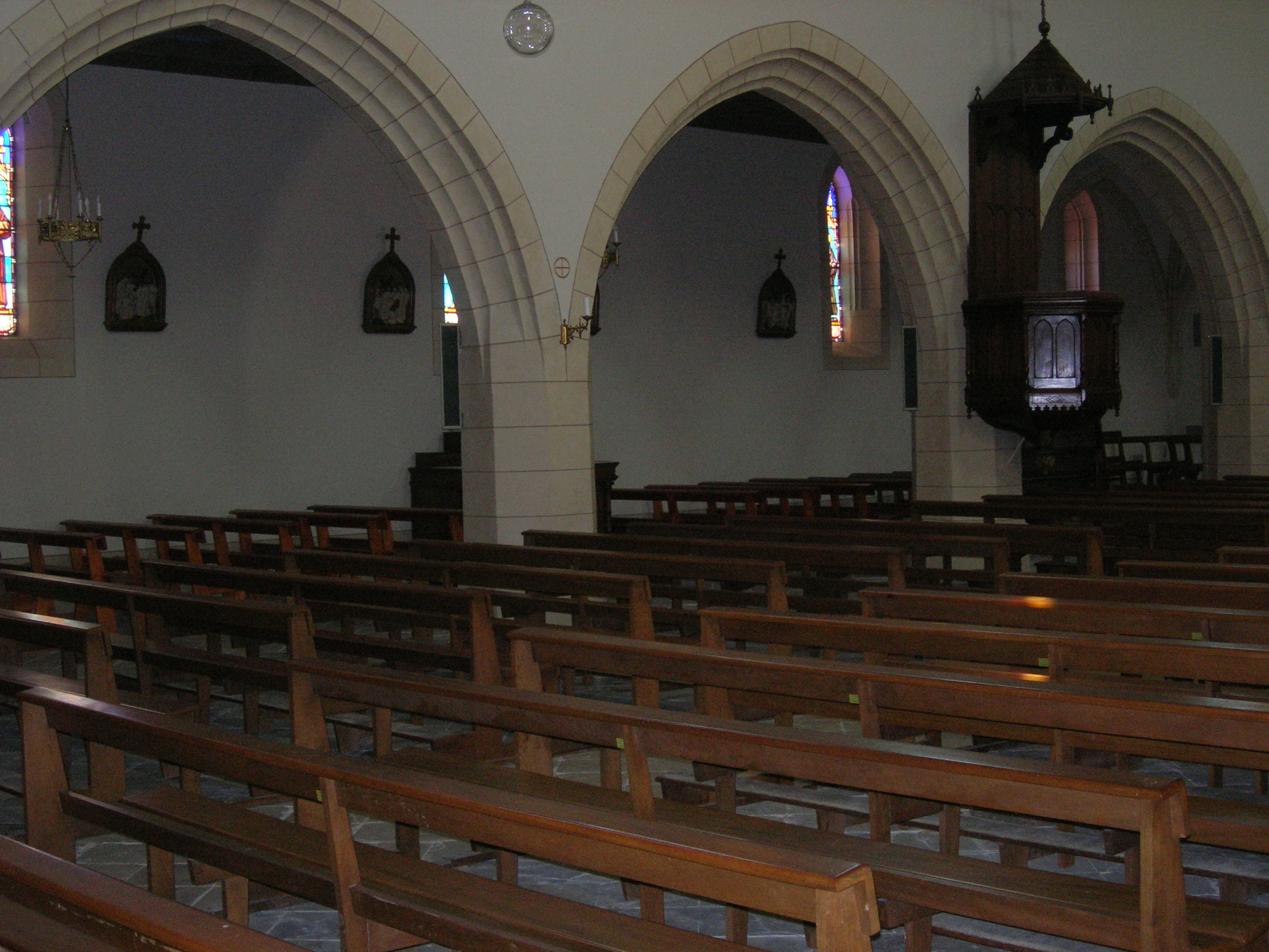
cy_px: 476
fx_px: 1870
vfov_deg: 28.6
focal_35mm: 51
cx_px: 634
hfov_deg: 37.5
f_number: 3.2
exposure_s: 1/60.1
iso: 200
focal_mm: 10.6
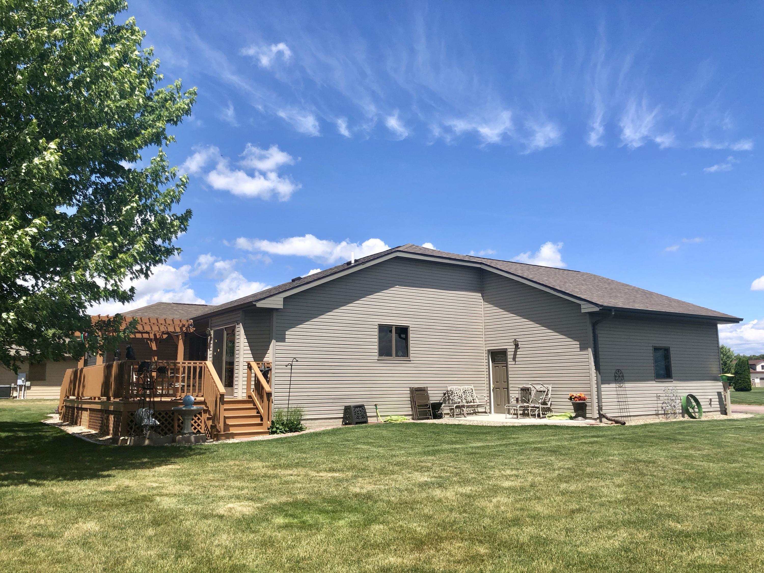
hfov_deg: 63.4
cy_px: 286
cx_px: 382
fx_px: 618
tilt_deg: +9.4
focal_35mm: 28
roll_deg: +1.2
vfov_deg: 49.7
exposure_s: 1/2088
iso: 20
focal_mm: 4
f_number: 1.8
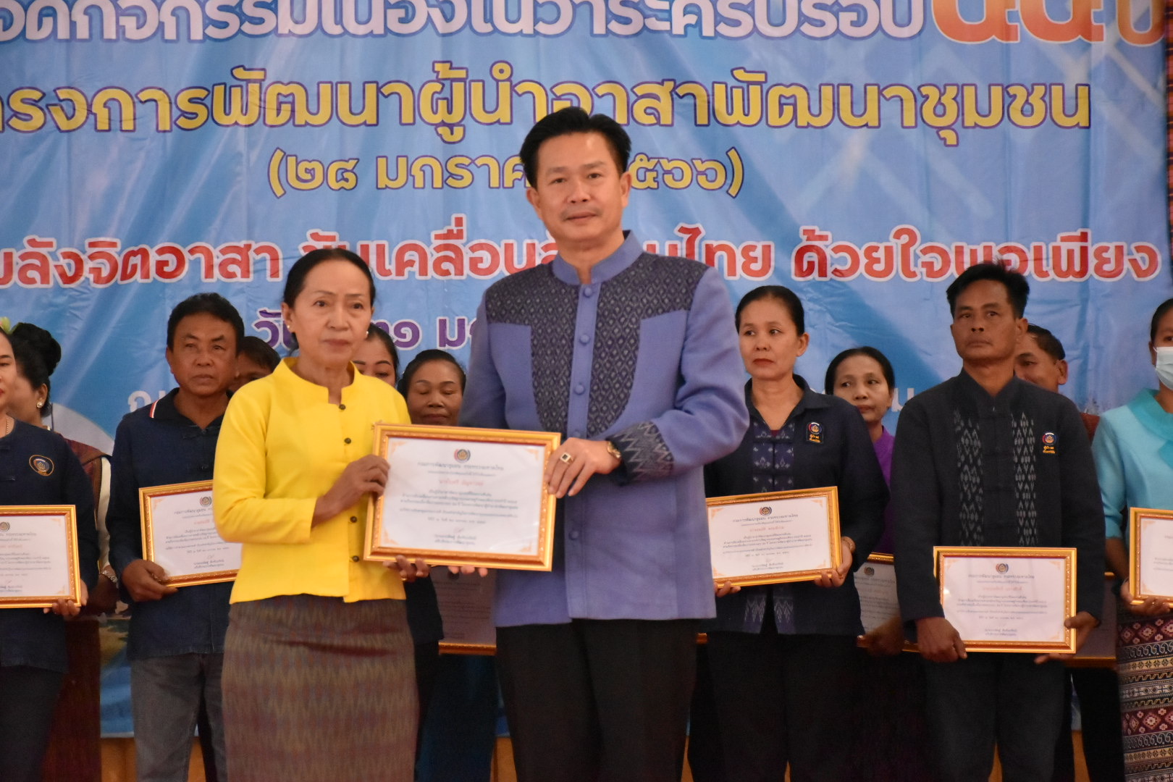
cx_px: 586
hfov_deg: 17.1
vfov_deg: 11.4
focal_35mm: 120
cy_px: 391
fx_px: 3910
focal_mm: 80
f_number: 5.3
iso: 4000
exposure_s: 1/320
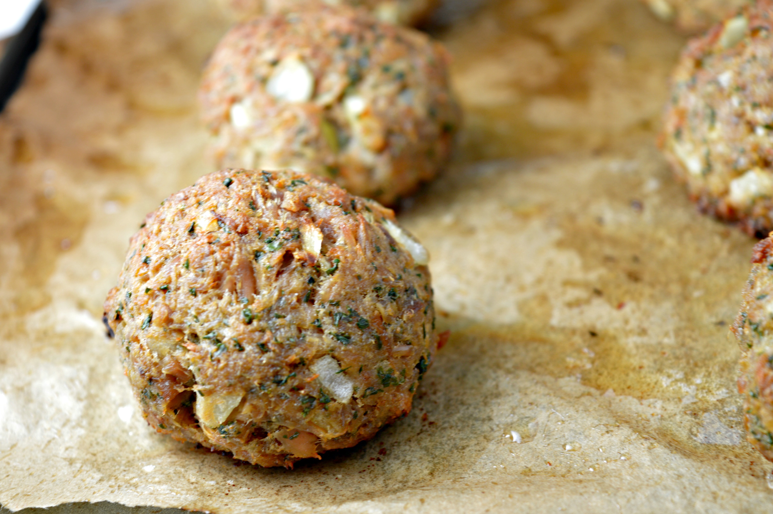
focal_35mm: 82
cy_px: 257
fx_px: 1770
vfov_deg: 16.5
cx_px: 386
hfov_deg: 24.6
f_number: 5.6
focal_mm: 55
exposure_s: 1/13
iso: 100
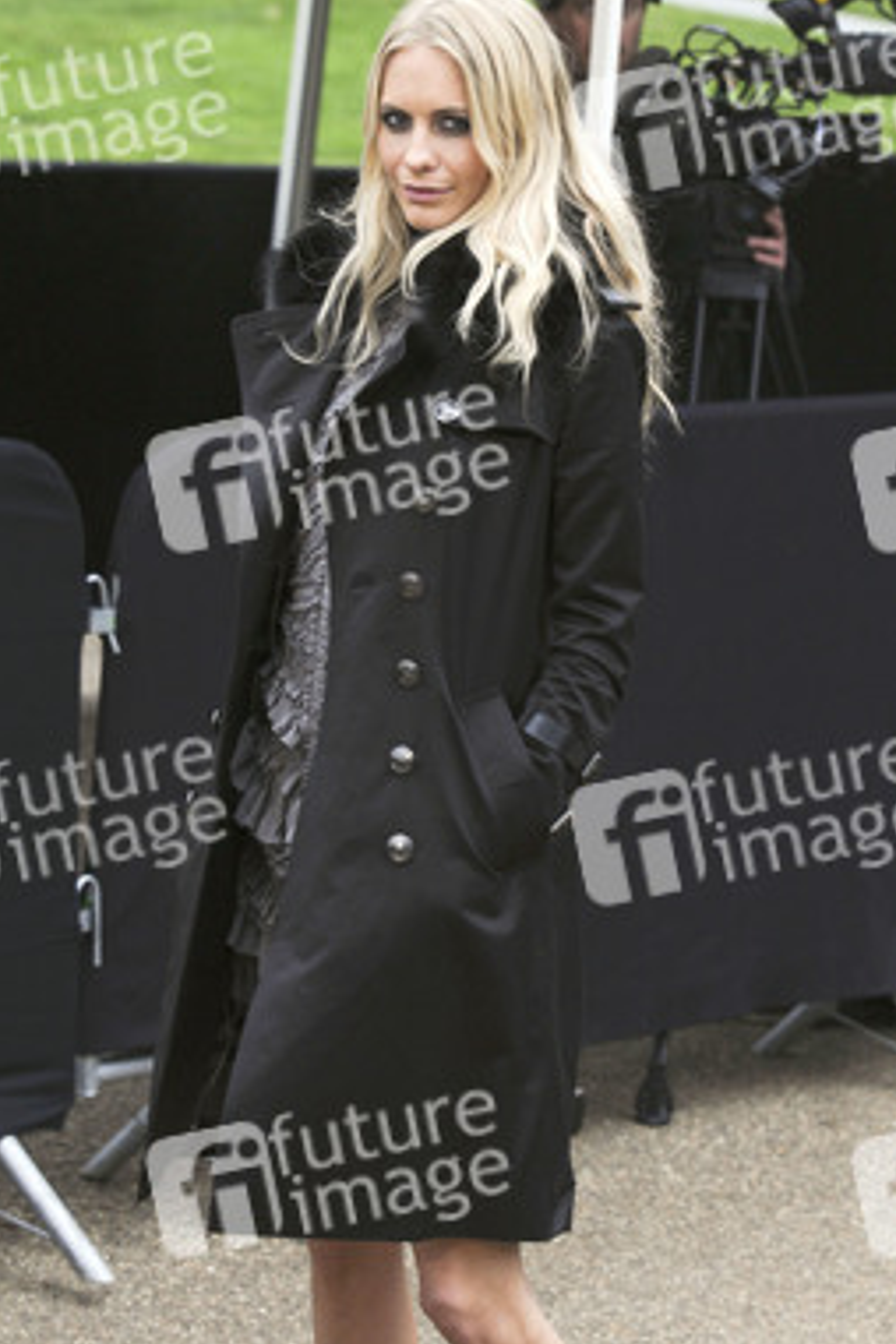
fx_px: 5413
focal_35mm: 145
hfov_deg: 9.5
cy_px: 646
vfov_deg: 14.2
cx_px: 432
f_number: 5
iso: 320
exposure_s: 1/160
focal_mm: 92
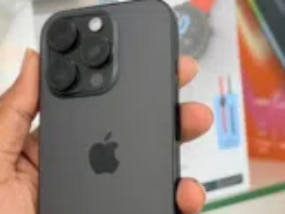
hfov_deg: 16.8
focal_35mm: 117
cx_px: 103
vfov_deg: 12.6
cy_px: 150
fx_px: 963
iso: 64
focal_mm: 6.76
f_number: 1.78
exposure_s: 1/429
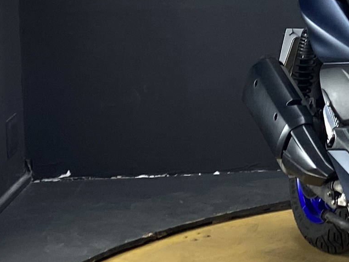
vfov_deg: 10.5
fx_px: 1381
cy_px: -101
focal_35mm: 137
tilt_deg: -3.1
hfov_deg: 13.9
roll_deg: +1.6
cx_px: 443
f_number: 1.8
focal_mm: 4.25
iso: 80
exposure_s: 1/120
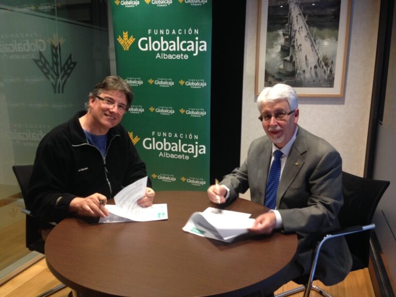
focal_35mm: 33
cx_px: 198
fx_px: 378
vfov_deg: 42.9
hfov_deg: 55.4
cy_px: 148
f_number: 2.4
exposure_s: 1/20
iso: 100
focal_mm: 4.12
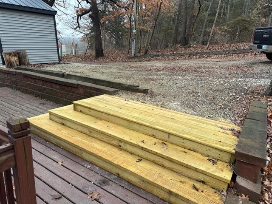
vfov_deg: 56.8
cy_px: 102
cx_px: 136
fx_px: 189
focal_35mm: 24
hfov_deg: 71.6
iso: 64
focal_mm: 6.86
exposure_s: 1/170
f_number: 1.78
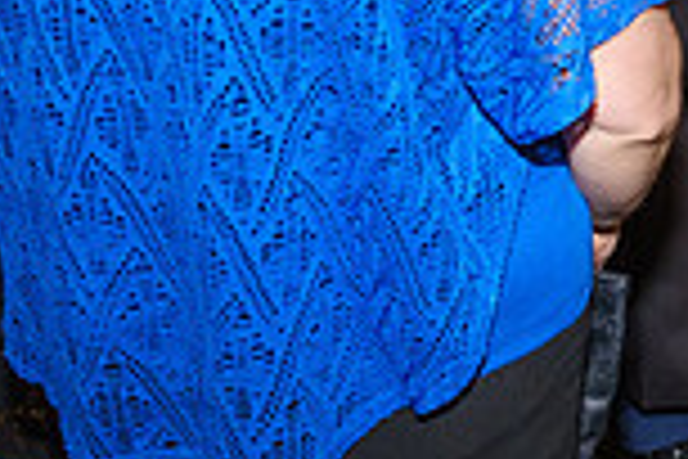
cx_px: 1021
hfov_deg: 19.6
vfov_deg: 13.4
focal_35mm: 91
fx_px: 1739
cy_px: -385
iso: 1600
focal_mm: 16
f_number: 9
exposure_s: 1/60
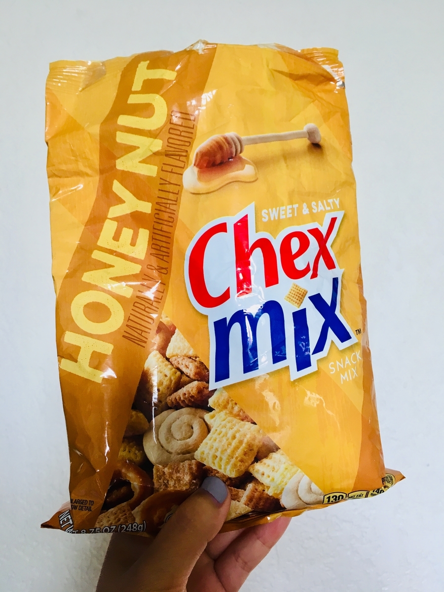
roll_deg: -2.3
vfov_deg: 61.7
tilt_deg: +5.1
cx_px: 222
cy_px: 296
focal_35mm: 29
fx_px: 496
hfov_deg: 48.2
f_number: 2.2
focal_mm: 4.15
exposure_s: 1/30
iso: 50
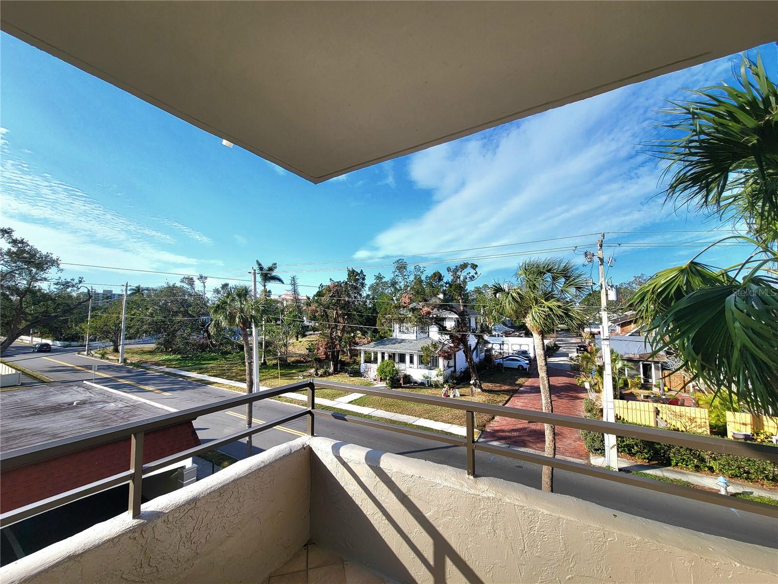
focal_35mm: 13
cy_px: 292
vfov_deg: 89.9
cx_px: 389
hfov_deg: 106.2
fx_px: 292
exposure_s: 1/1667
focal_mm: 2.2
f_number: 2.2
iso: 50
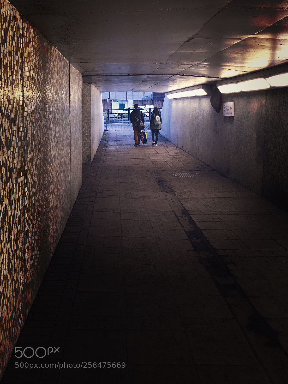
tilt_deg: -4.7
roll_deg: -0.6
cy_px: 192
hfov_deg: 49.7
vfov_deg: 63.4
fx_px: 311
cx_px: 144
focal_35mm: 28
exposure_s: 1/33
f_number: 1.8
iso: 40
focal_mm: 4
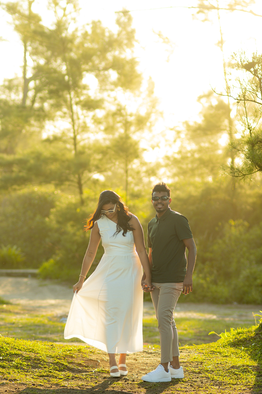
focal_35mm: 128
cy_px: 197
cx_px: 131
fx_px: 1392
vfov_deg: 16.1
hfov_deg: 10.8
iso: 250
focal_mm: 85
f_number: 2.2
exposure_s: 1/1000
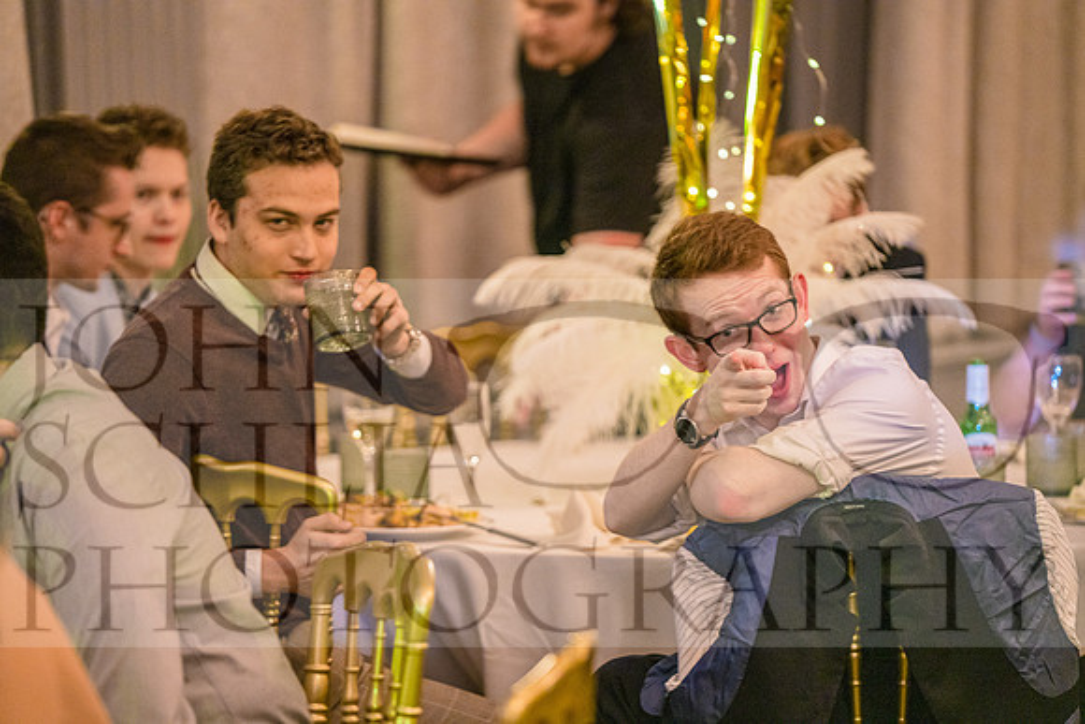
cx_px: 542
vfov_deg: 8.9
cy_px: 362
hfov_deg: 13.3
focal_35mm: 154
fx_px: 4642
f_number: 2.8
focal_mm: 154
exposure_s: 1/30
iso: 4000
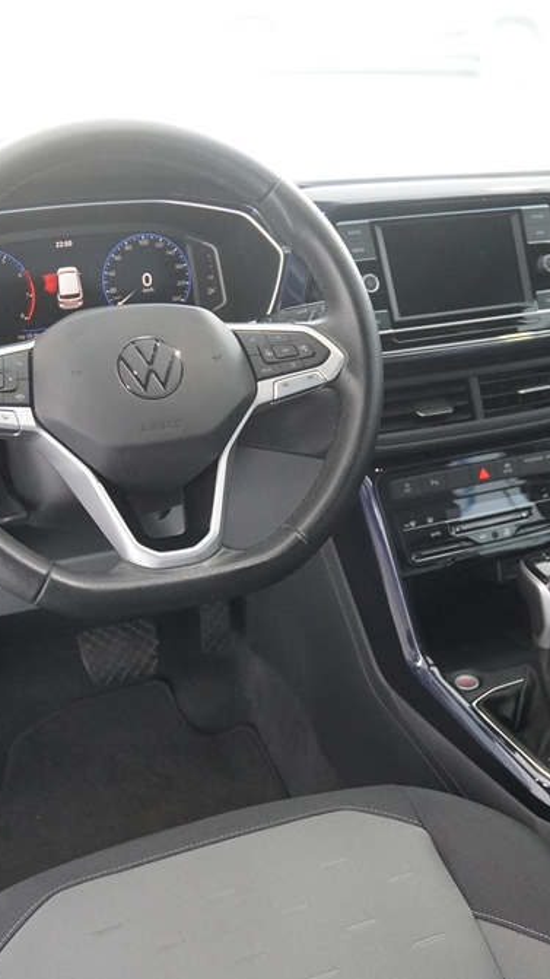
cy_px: 495
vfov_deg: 49.6
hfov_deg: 29.0
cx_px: 352
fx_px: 1059
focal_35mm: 41
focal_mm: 17
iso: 3200
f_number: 2.8
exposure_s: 1/160
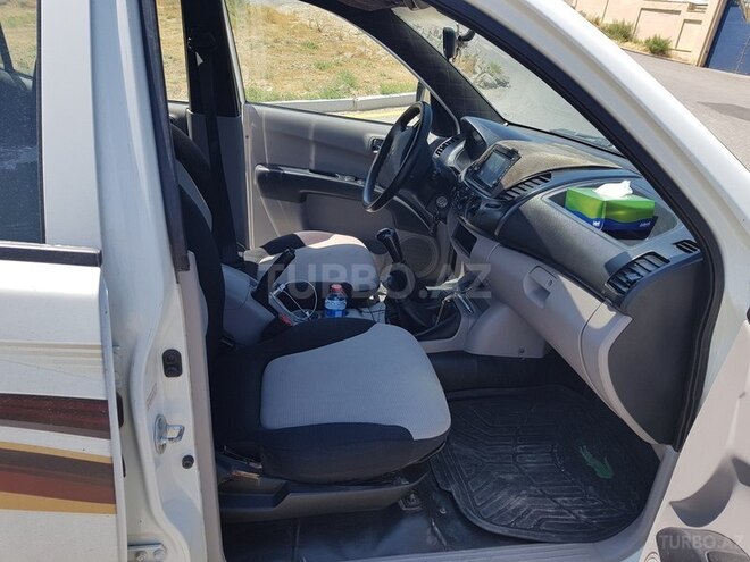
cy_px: 281
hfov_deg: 67.3
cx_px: 375
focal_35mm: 26
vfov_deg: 53.1
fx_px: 563
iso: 40
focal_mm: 4.2
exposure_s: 1/1272
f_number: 1.7
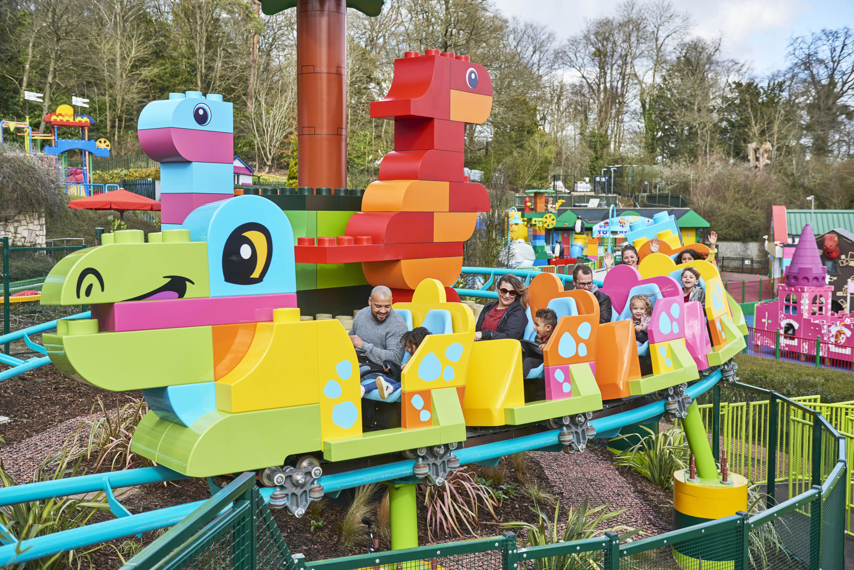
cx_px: 427
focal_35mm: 40
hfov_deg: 48.4
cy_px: 285
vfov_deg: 33.4
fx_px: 949
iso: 400
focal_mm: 40
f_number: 4
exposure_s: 1/2500
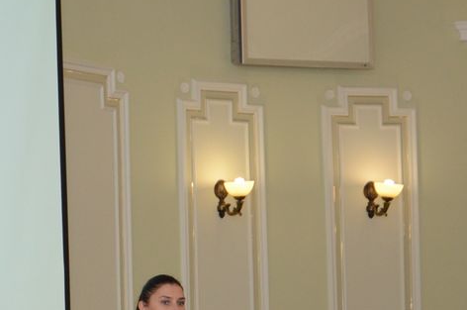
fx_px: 2189
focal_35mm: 169
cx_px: -4
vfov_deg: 8.0
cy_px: 320
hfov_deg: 12.0
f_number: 4.5
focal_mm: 38
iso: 800
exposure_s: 1/250
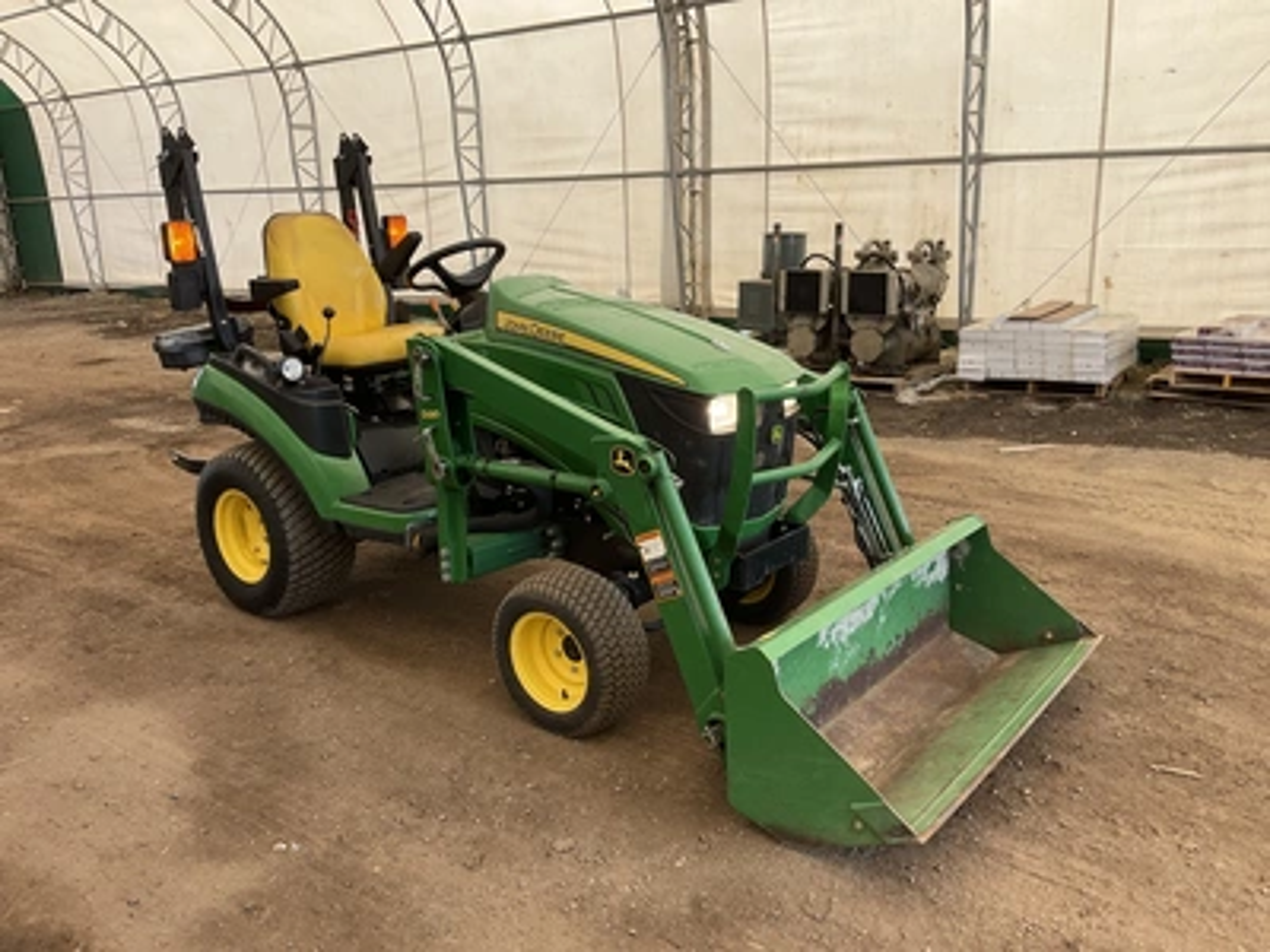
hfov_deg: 61.7
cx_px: 635
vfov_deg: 48.2
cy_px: 476
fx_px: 1064
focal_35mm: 29
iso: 20
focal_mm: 3
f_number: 1.8
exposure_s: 1/199
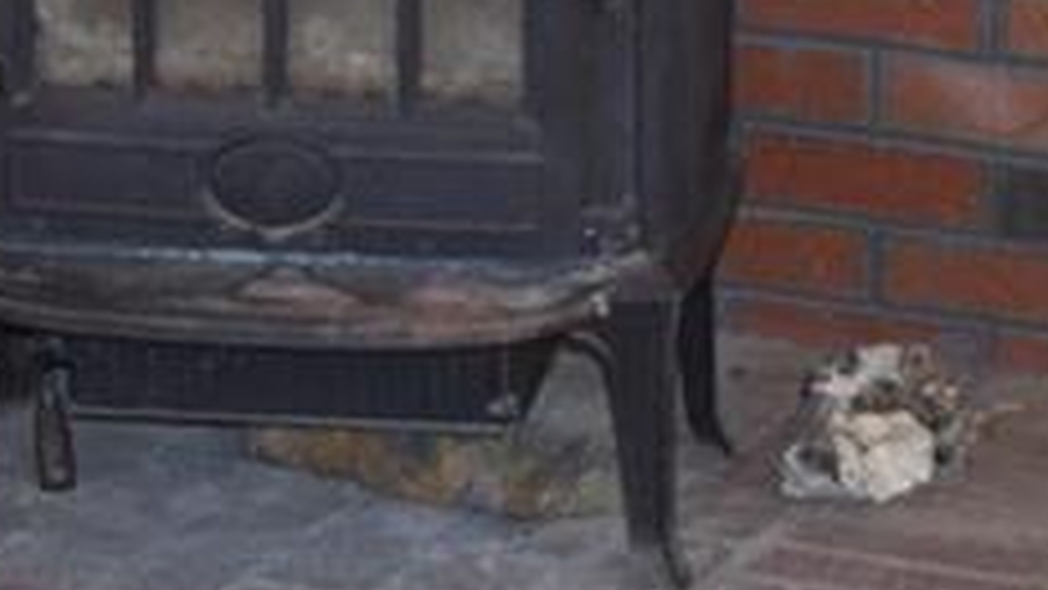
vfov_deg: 4.8
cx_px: 436
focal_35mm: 248
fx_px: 6891
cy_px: -432
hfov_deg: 8.7
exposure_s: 1/80
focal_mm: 36
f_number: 4.8
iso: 800
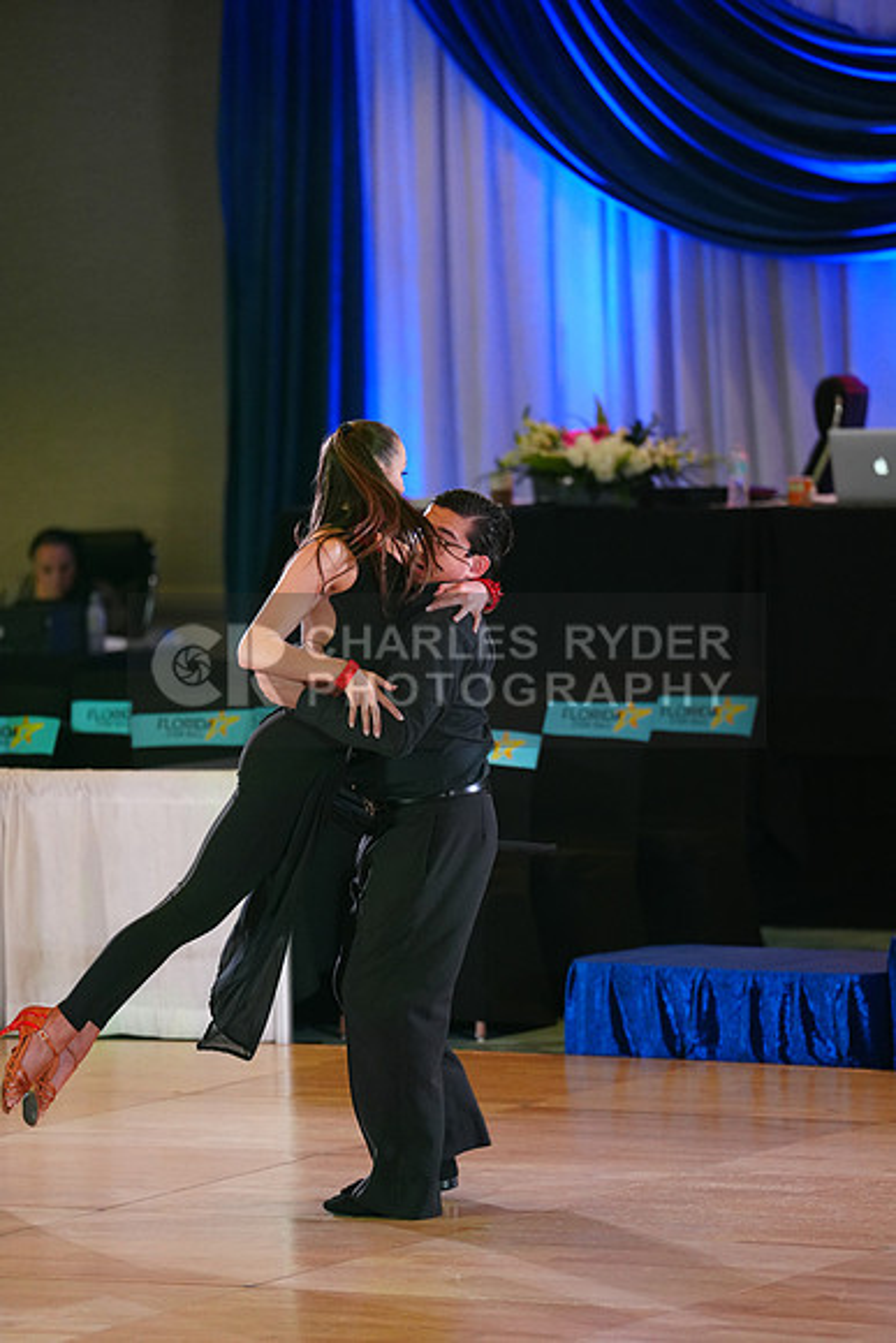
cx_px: 448
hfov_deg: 7.1
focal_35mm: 194
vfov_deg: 10.6
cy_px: 672
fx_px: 7238
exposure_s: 1/500
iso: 2500
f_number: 2.8
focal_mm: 194
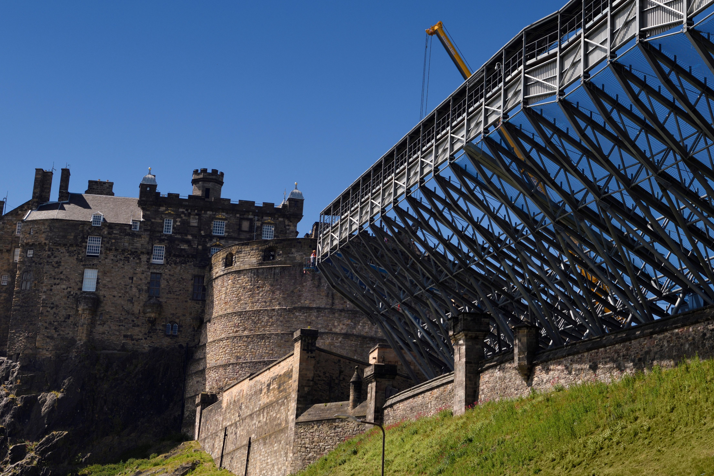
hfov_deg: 28.1
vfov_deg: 19.0
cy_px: 109
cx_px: 530
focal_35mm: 71
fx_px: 1408
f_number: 8
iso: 160
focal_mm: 38
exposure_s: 1/640
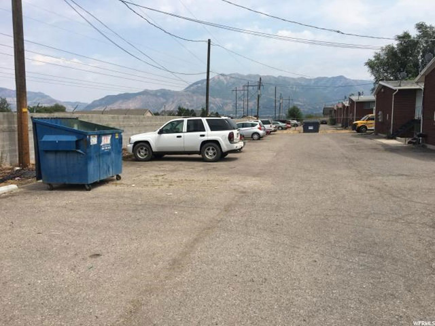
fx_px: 364
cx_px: 218
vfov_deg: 48.2
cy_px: 163
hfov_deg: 61.7
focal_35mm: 29
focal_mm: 4.15
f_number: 2.2
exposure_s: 1/2404
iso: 25
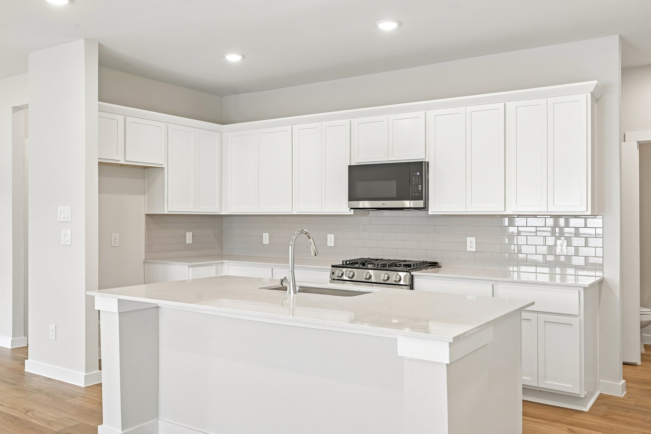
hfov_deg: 61.9
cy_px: 217
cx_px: 326
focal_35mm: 30
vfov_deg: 43.6
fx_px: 542
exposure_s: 1/30
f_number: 8
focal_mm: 30
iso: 400
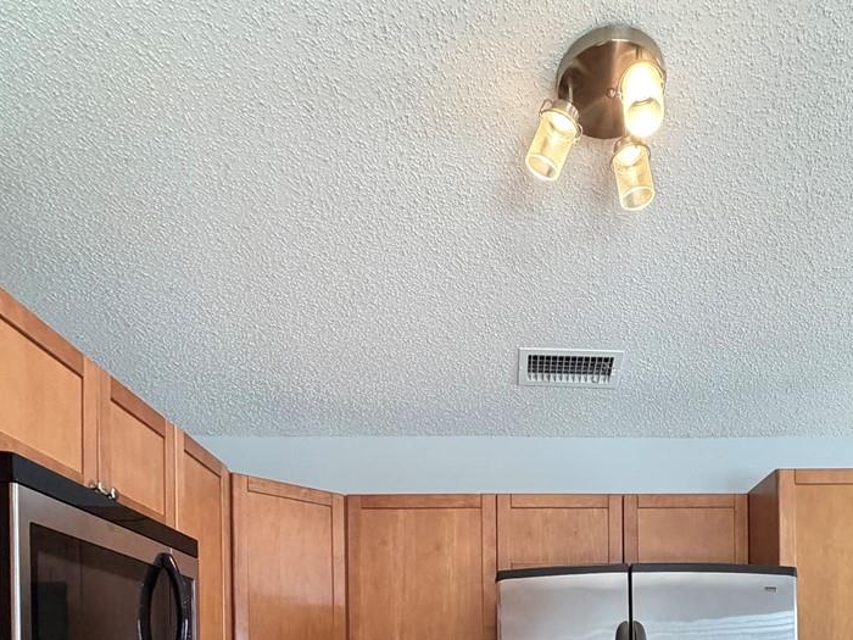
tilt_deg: -0.3
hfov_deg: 56.1
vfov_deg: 37.5
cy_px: 692
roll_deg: +0.8
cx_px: 534
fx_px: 789
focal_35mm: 32
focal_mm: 2.22
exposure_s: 1/60
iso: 400
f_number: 2.2
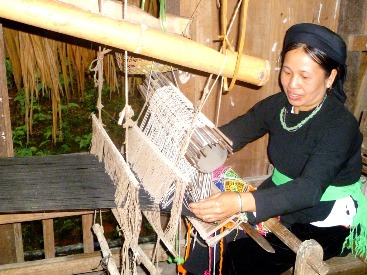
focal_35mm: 44
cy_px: 138
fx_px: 466
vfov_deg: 32.9
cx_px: 184
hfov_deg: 42.9
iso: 400
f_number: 3.8
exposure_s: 1/30
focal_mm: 7.9
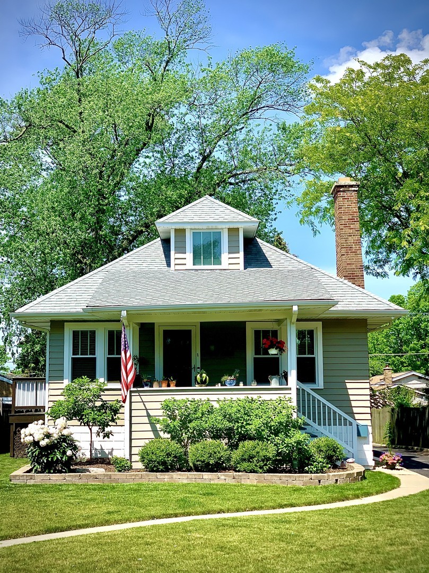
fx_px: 860
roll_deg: +0.8
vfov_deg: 36.8
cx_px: 214
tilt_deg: +8.2
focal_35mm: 52
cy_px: 286
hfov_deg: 28.0
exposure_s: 1/813
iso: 16
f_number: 2.4
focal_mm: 6
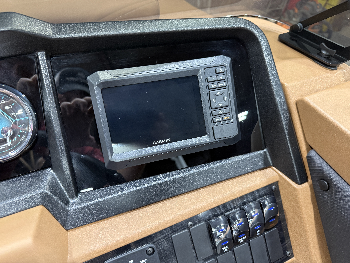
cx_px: 175
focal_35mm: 24
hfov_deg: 71.6
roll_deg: -2.8
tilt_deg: -41.9
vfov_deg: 56.8
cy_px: 132
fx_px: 243
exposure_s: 1/60
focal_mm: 6.76
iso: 250
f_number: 1.78
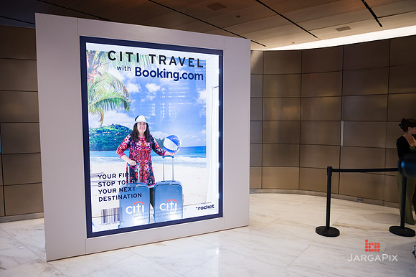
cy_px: 138
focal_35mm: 26
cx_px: 208
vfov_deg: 49.5
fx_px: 300
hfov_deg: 69.4
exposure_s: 1/400
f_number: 3.2
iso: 1000
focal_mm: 26
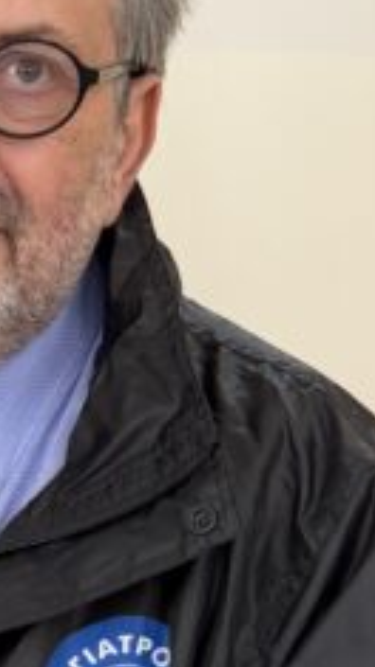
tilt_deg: -4.0
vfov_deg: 18.3
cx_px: -514
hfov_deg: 9.5
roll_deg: -0.2
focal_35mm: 114
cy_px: 670
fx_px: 2017
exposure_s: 1/91
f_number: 1.78
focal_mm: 6.76
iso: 200
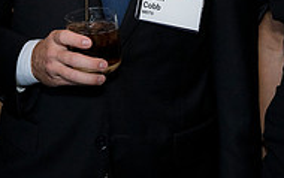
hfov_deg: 17.6
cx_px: 100
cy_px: -104
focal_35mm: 118
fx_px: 914
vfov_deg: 10.7
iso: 800
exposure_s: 1/125
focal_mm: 38
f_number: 4
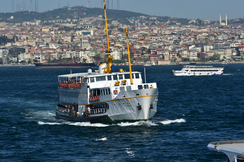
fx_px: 1576
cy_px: 81
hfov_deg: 8.9
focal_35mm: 232
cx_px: 122
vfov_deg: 5.9
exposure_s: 1/80
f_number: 13
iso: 100
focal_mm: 155
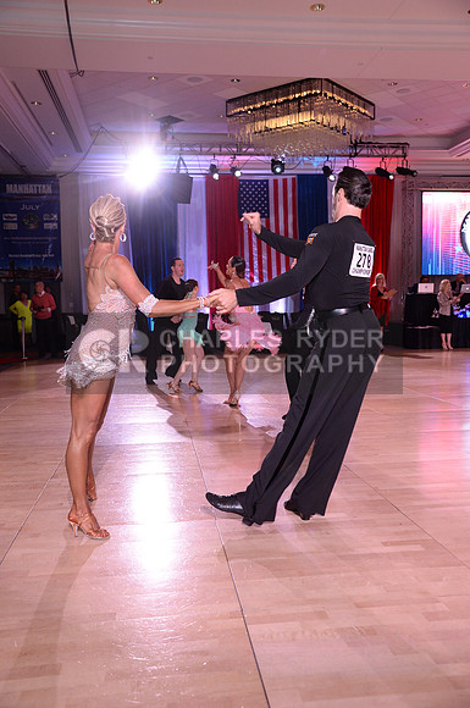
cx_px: 235
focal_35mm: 32
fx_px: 628
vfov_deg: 58.8
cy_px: 354
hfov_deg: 41.0
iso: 2000
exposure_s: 1/250
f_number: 5
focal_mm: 32
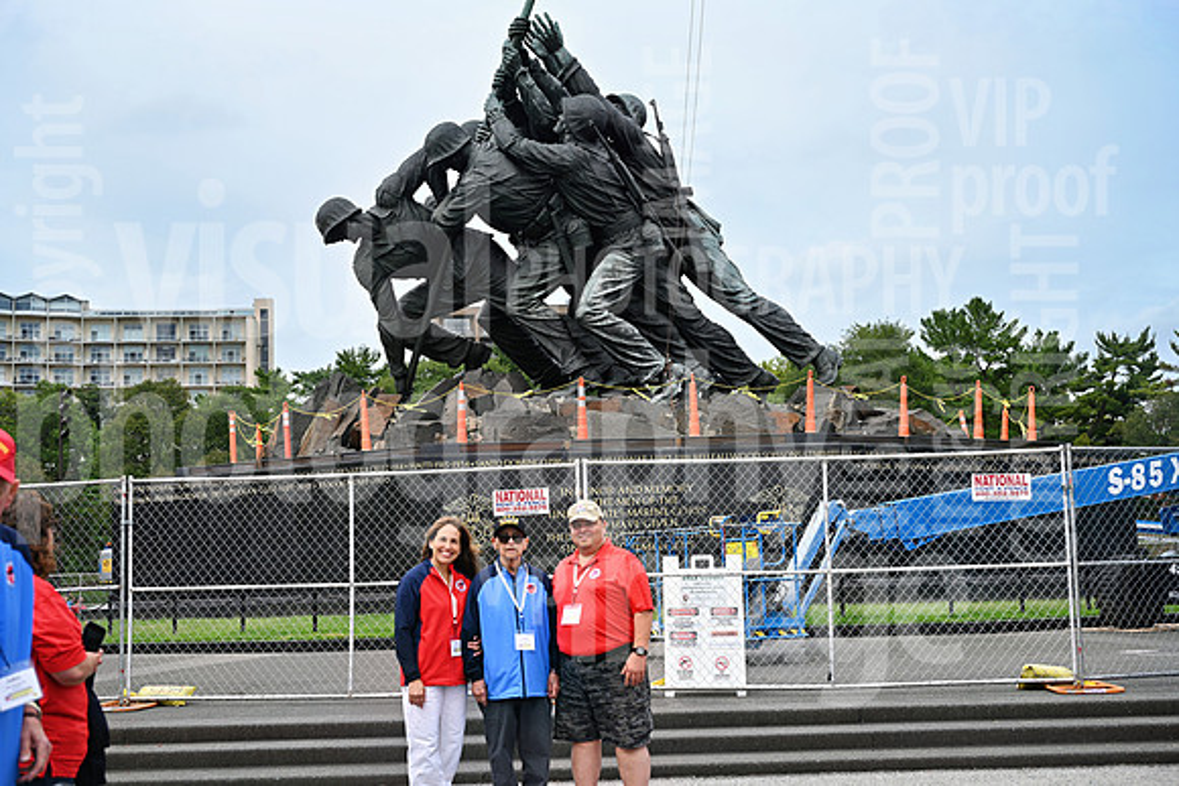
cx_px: 590
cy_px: 393
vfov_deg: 29.3
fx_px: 1507
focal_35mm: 46
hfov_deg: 42.7
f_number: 4
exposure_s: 1/320
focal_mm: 46
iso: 72
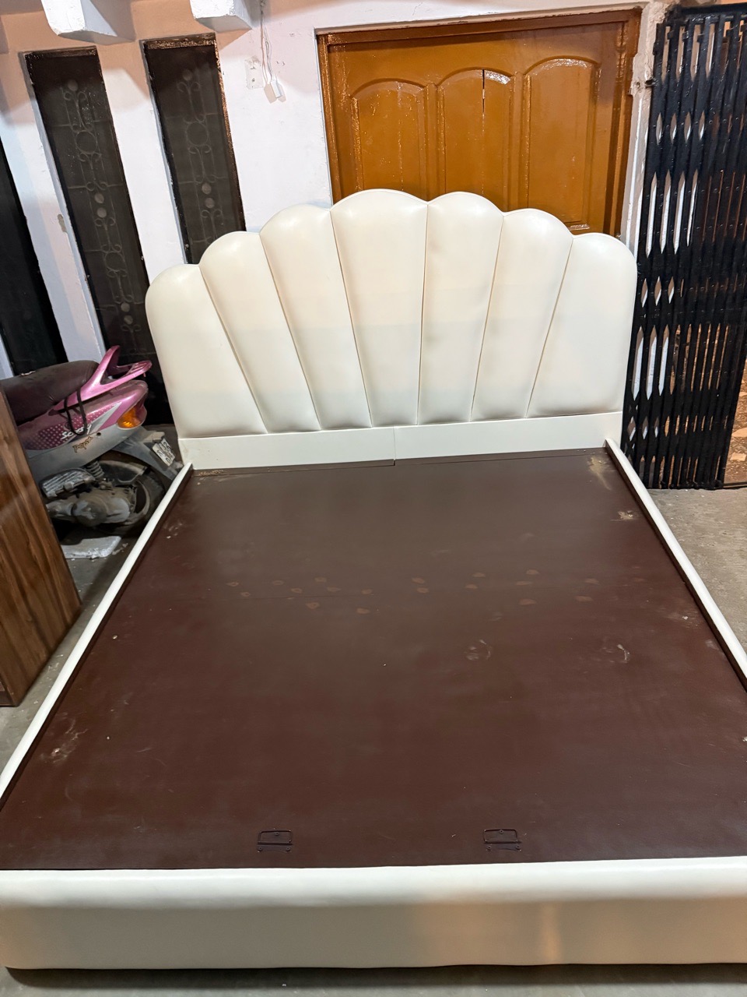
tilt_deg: -29.3
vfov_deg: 71.6
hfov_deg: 56.8
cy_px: 498
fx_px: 691
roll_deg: +4.2
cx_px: 374
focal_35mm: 24
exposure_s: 1/50
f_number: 1.78
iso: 500
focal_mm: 6.76
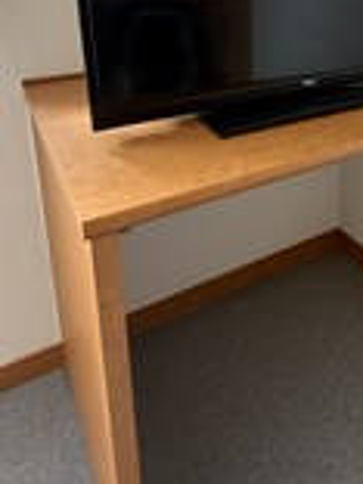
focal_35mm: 36
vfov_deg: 47.1
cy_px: 65
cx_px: 316
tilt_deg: -12.9
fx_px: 503
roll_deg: -0.2
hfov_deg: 37.4
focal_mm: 2.22
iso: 320
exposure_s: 1/75
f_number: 2.2
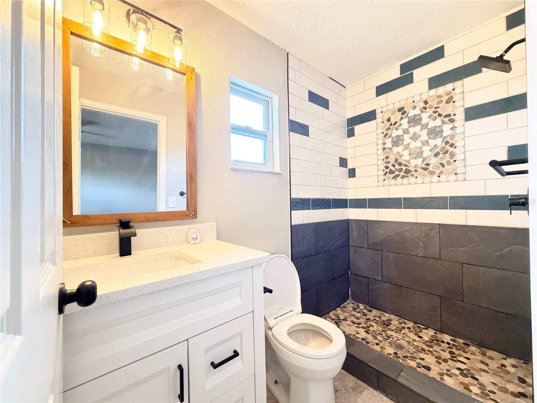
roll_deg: +1.4
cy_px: 202
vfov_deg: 85.7
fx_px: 217
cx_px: 268
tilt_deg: -0.4
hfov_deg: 102.1
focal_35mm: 14
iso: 640
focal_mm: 2.22
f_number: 2.2
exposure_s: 1/60
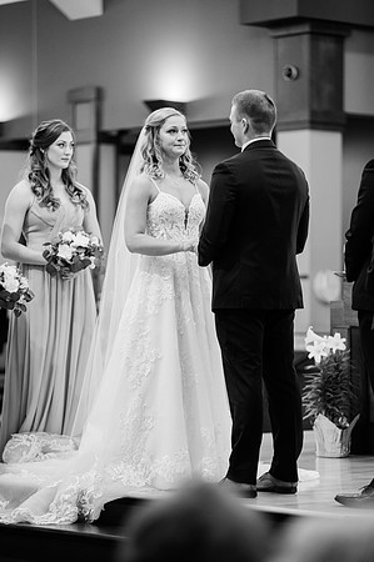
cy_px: 281
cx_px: 187
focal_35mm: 130
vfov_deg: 15.8
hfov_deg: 10.5
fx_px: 2030
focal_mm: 130
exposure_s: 1/250
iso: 1000
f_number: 2.8
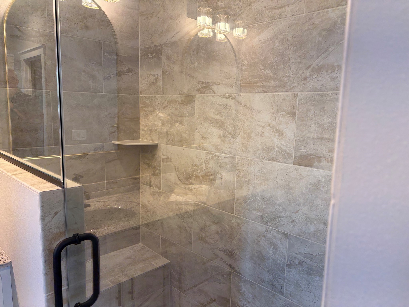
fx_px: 307
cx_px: 204
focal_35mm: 26
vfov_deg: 53.1
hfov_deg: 67.3
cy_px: 154
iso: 125
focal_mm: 5.96
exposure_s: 1/120
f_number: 1.6
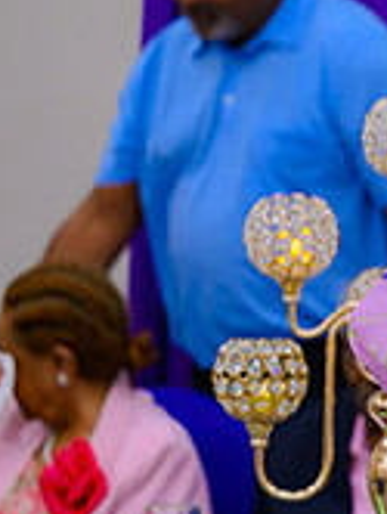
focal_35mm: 235
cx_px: 892
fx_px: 3494
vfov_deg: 8.4
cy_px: 169
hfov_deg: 6.1
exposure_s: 1/100
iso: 450
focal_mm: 70
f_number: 2.8
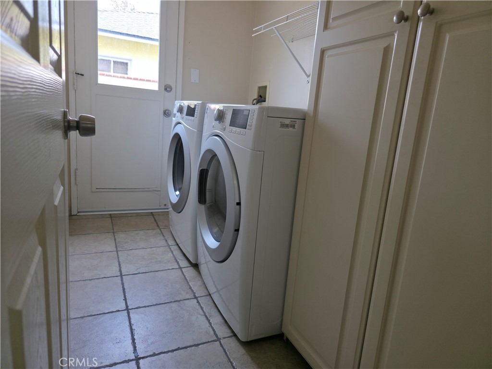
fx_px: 327
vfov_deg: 58.9
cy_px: 184
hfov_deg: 73.9
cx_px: 246
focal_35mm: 23
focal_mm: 6.3
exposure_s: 1/180
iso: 32
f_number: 1.7
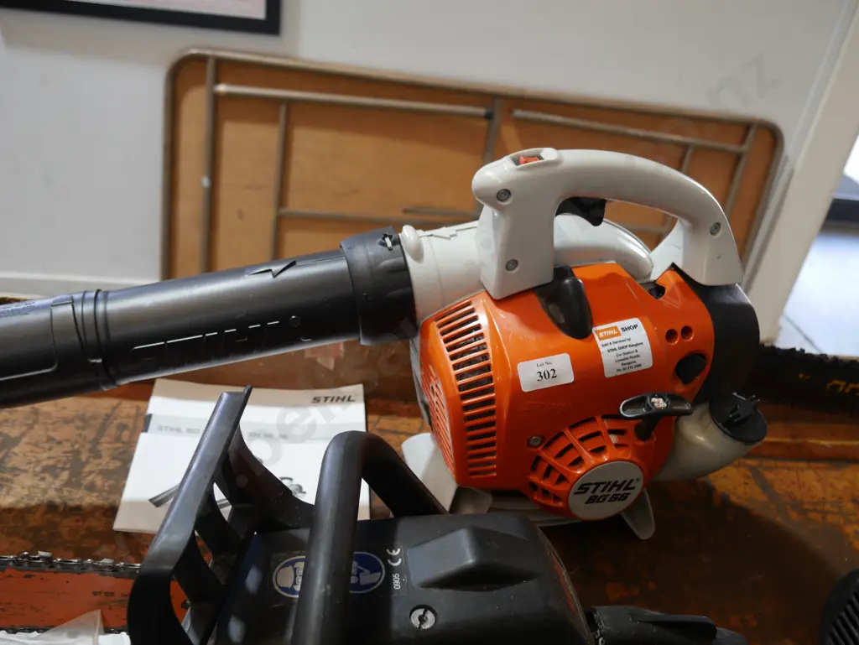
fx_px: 794
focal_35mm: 32
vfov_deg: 44.2
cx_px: 430
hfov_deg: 56.8
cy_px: 322
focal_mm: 16
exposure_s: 1/60
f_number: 3.6
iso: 200
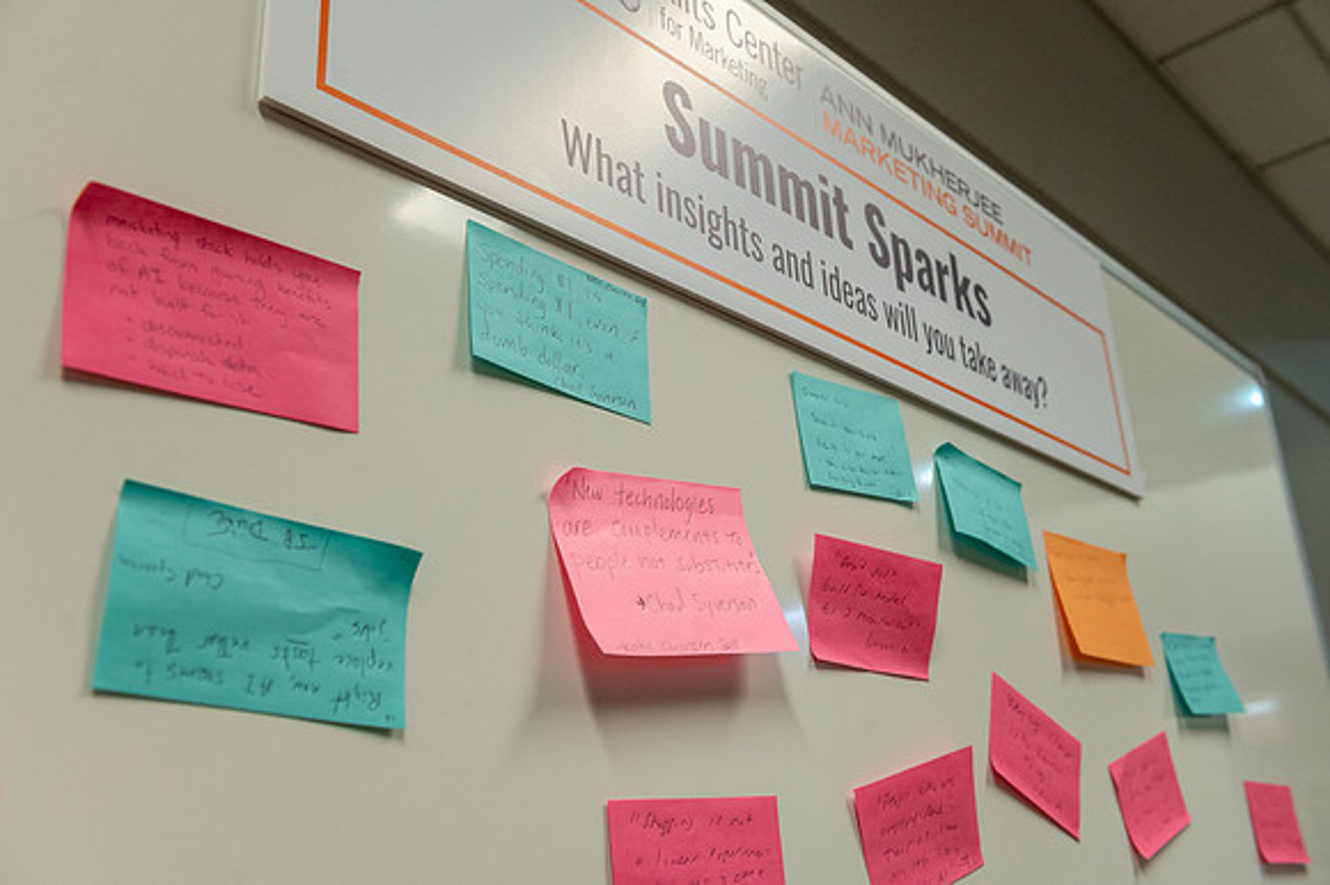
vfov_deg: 38.8
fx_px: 1257
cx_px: 665
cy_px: 442
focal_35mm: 34
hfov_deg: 55.8
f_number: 5.6
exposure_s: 1/100
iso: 1600
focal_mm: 34
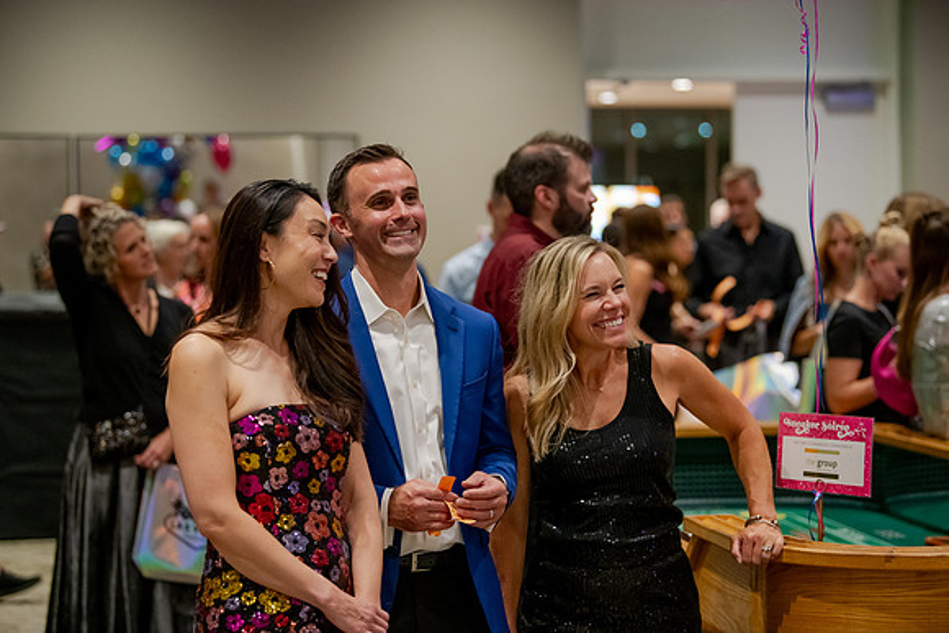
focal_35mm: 88
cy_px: 316
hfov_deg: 23.0
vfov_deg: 15.5
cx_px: 467
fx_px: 2331
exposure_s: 1/125
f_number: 2.8
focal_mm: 86
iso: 3200
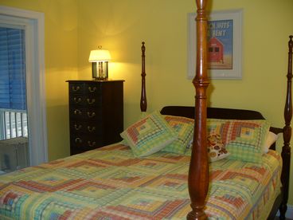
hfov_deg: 50.1
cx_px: 146
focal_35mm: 37
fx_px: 313
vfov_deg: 38.7
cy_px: 110
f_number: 2.8
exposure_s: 1/60
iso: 150
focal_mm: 6.1
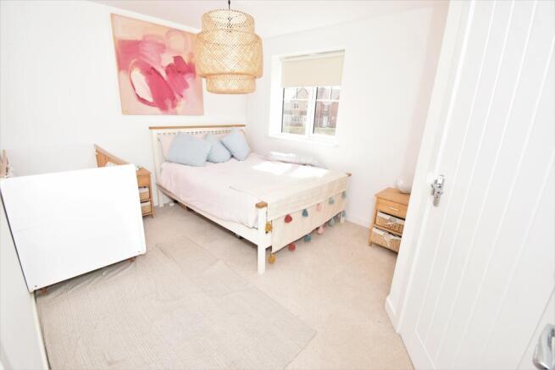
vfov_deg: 77.4
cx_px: 278
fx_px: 231
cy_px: 185
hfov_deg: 100.4
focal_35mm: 15
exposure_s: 1/200
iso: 400
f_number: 7.1
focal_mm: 10
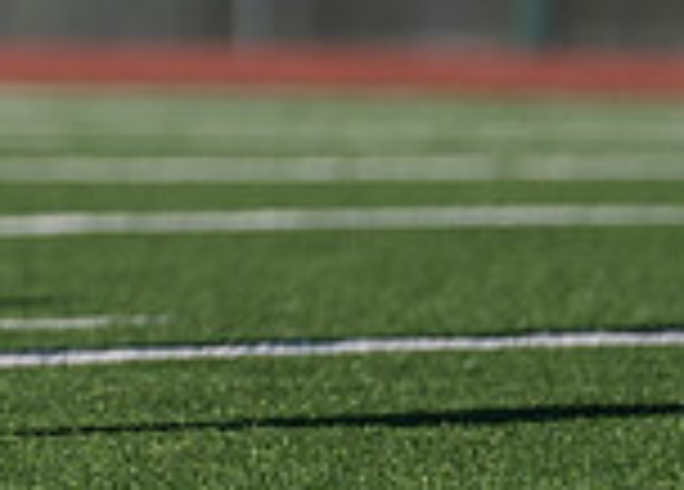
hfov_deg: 2.0
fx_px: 19666
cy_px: -525
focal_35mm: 1011
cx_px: -625
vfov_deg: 1.4
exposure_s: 1/3200
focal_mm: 200
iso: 100
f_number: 2.8
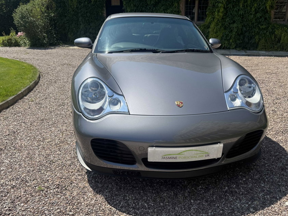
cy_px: 123
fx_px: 241
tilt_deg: -22.2
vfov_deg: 48.1
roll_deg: +1.1
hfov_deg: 61.5
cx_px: 159
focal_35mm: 29
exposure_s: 1/4608
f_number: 1.78
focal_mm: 6.76
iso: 80
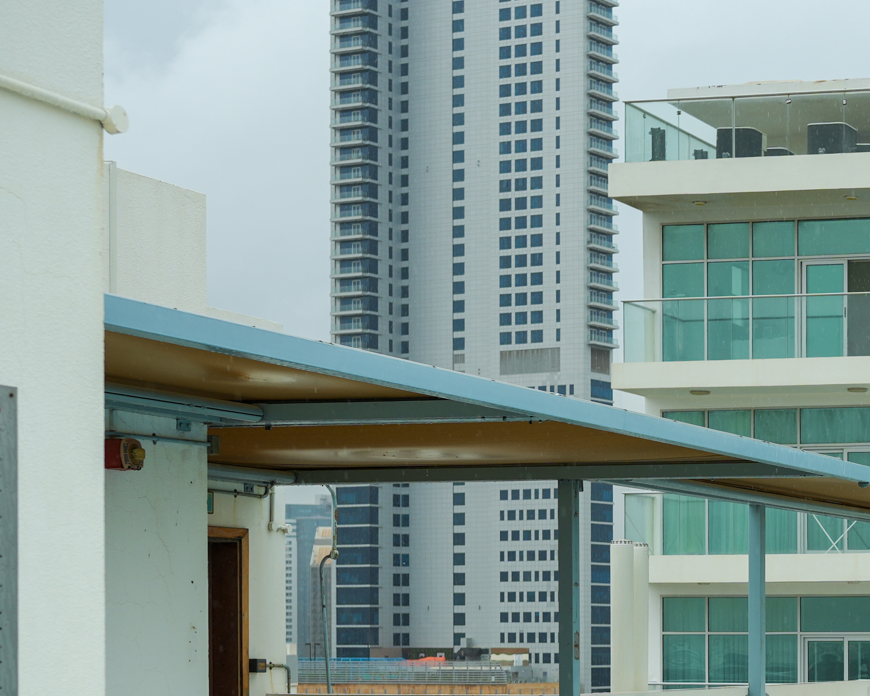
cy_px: 653
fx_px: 2369
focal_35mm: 92
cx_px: 1154
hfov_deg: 19.1
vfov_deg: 16.5
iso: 100
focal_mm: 35
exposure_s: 1/500
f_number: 3.5
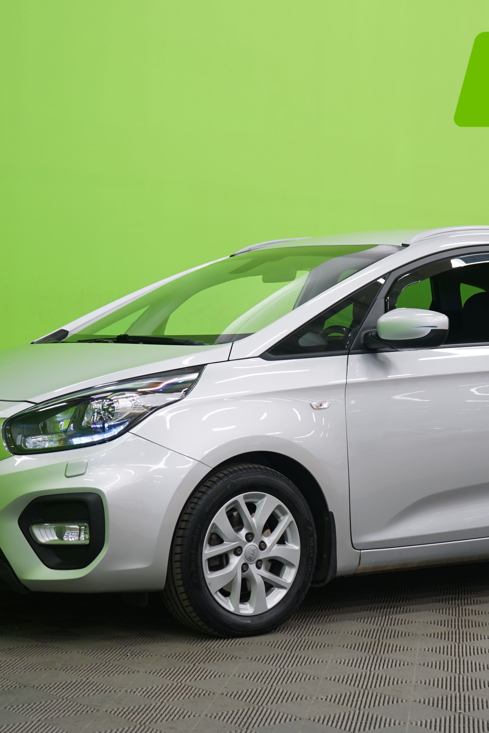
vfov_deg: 27.3
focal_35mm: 74
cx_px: 315
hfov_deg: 18.4
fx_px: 1507
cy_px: 365
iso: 400
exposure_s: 1/10
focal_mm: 49
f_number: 4.5
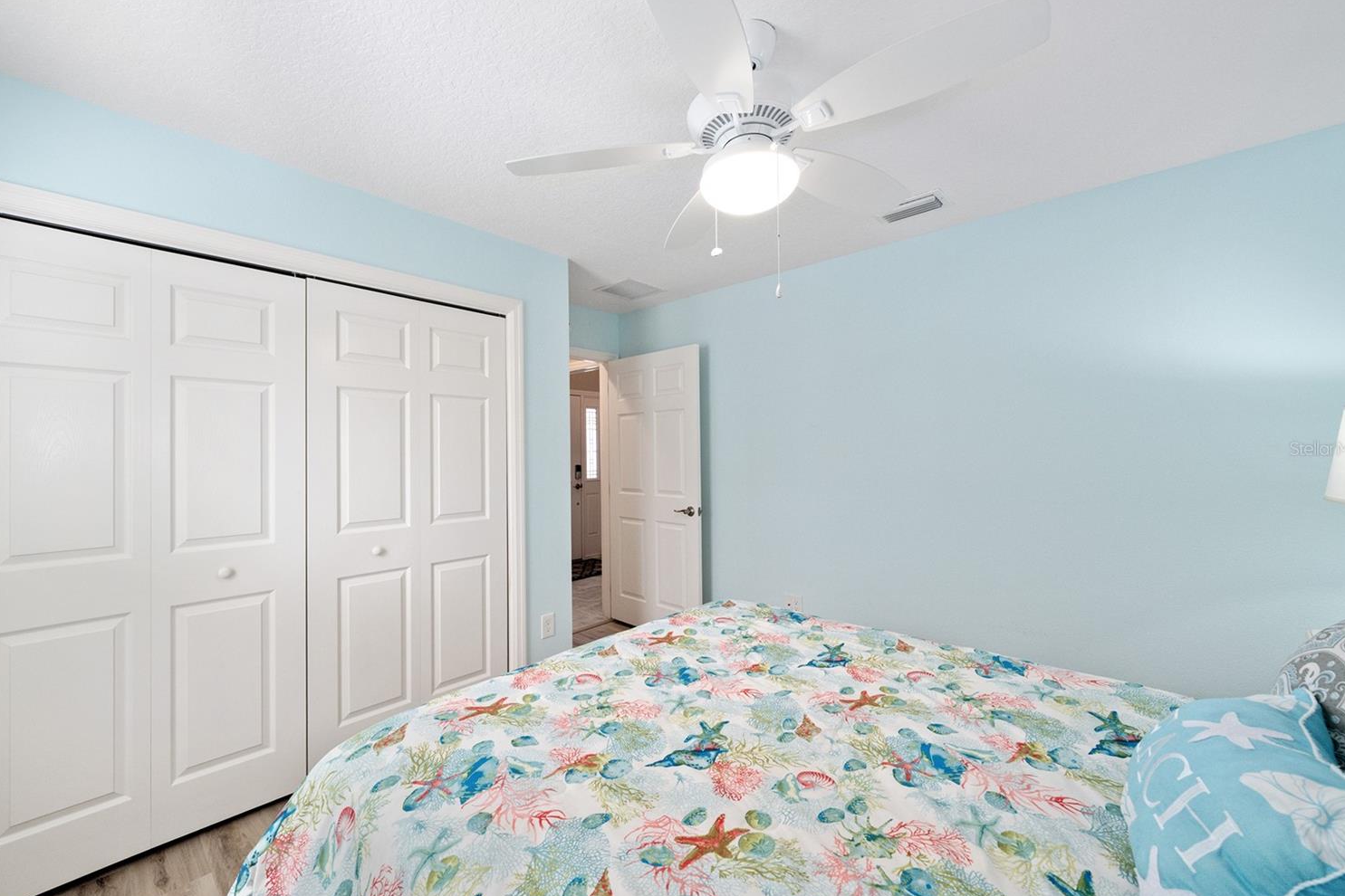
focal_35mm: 14
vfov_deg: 81.2
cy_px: 448
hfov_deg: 104.2
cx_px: 646
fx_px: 523
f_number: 8
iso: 400
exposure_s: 1/40
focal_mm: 13
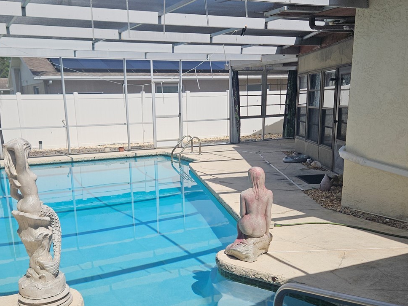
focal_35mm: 38
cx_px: 181
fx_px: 448
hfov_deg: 48.9
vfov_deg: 37.1
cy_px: 219
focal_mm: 5.4
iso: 25
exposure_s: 1/2099
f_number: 1.8
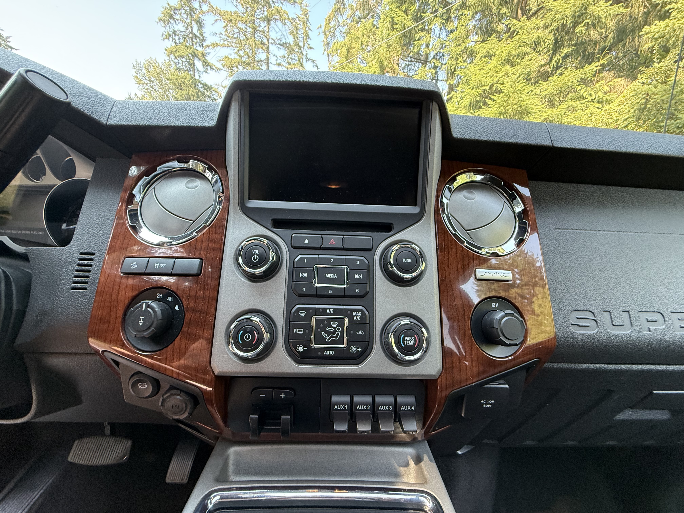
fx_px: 277
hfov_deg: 102.1
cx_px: 342
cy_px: 256
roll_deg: -4.6
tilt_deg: -12.8
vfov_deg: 85.7
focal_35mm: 14
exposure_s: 1/99
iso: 320
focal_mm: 2.22
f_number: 2.2
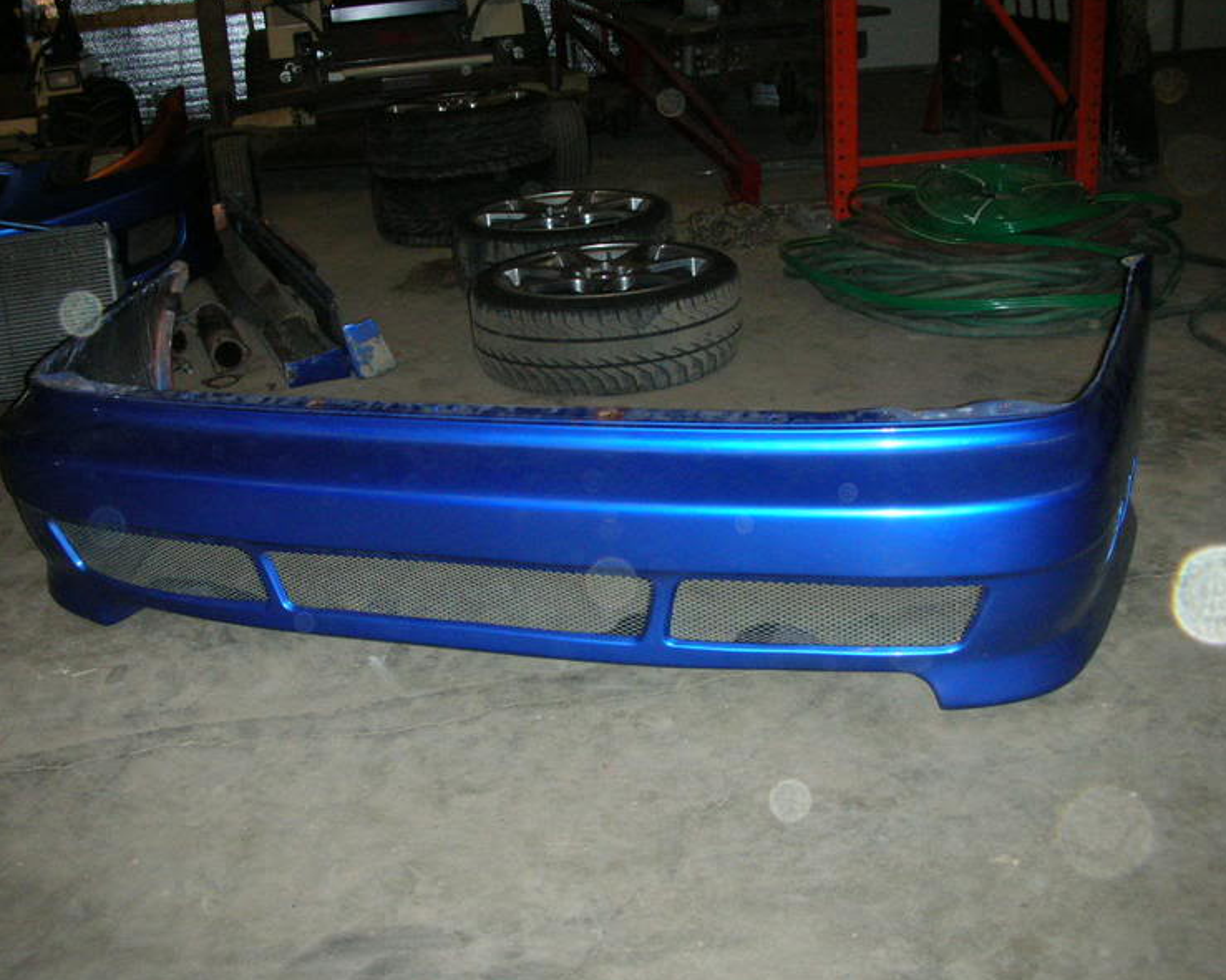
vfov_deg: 40.1
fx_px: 1342
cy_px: 489
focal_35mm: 37
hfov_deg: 49.1
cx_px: 571
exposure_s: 1/60.1
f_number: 3
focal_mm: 5.8
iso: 200
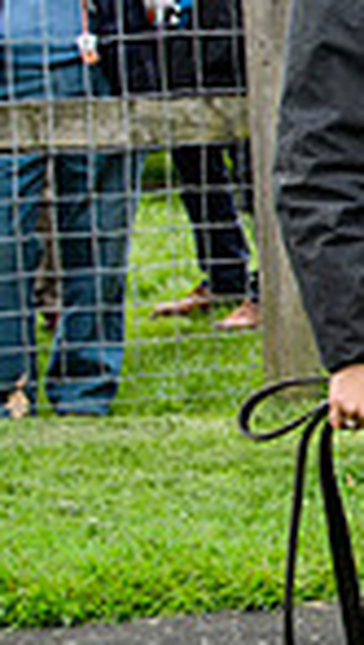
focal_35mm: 161
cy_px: 171
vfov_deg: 13.3
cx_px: 1221
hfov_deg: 6.6
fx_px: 2755
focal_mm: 32
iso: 200
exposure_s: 1/200
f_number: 7.1
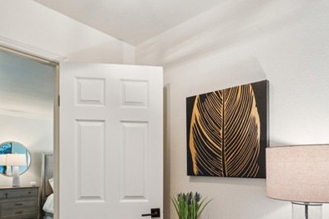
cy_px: 168
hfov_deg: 67.1
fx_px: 248
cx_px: 158
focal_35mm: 27
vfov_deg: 45.7
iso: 100
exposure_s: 1.6
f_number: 13
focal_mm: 16.7
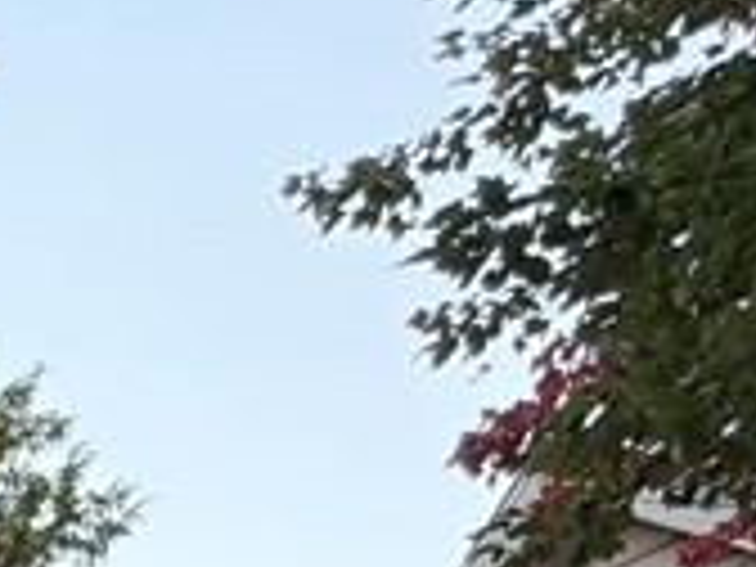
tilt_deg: +7.4
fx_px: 3189
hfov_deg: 10.5
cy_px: 1368
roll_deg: +1.0
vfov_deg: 9.1
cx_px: -1359
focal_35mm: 146
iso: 200
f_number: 1.78
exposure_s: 1/190
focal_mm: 6.76
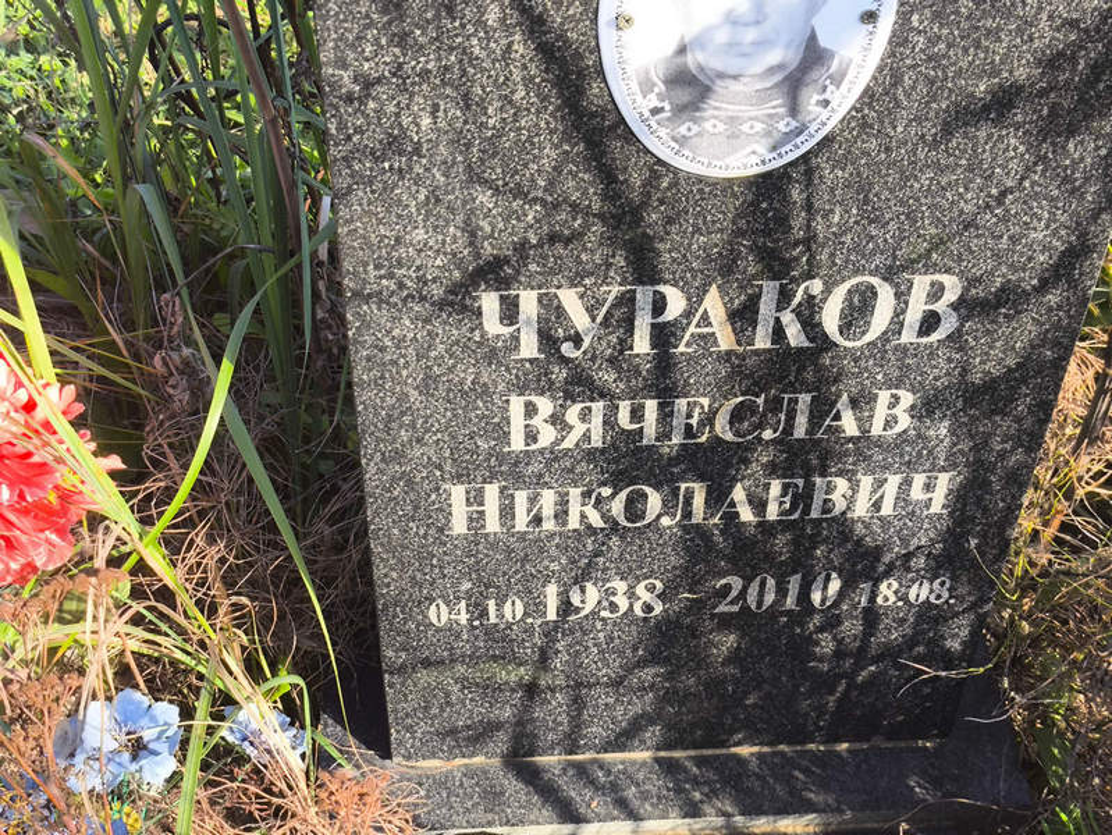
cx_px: 556
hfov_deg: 38.2
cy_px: 418
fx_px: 1607
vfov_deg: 29.1
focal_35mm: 50
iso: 50
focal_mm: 4.71
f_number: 1.7
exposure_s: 1/432
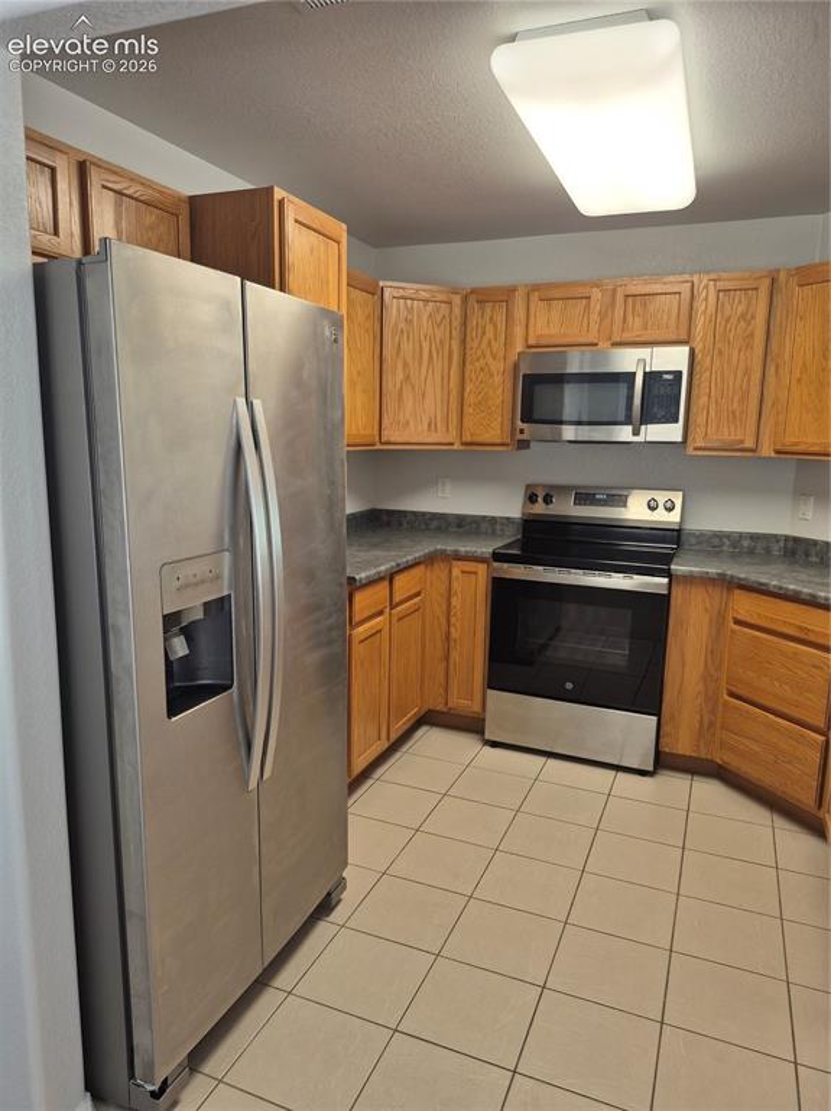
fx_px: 737
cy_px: 556
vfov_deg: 74.0
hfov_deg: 58.8
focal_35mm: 23
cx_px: 416
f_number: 1.8
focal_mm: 5.4
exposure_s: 1/120
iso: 160
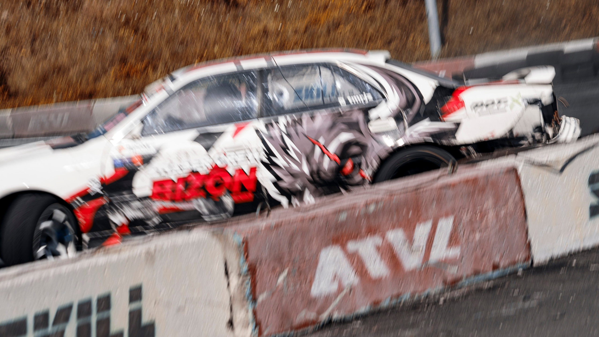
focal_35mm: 141
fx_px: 2246
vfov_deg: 8.6
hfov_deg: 15.2
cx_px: 300
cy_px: 168
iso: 100
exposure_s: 1/100
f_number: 11
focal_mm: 90
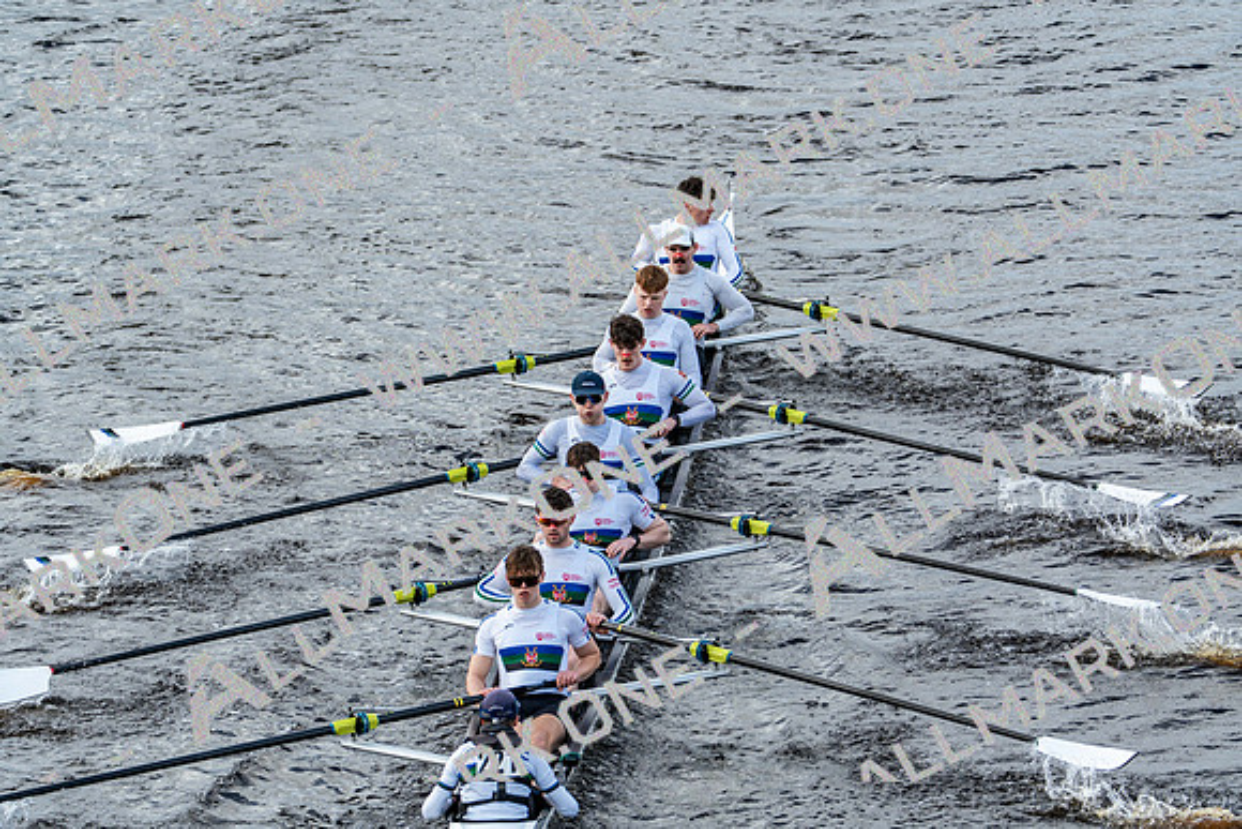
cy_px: 414
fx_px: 10559
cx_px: 621
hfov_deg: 6.7
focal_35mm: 306
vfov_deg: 4.5
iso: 500
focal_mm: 306
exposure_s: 1/1250
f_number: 6.3
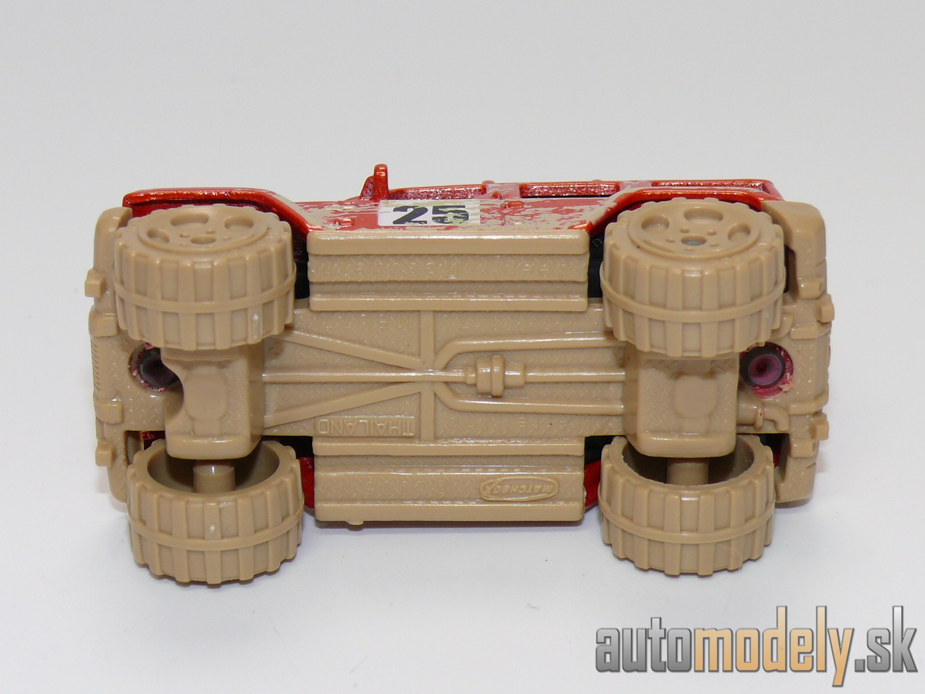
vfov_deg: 14.4
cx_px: 462
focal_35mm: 103
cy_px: 347
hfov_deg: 19.1
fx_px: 2752
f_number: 4
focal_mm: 13.6
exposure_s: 1/30
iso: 100
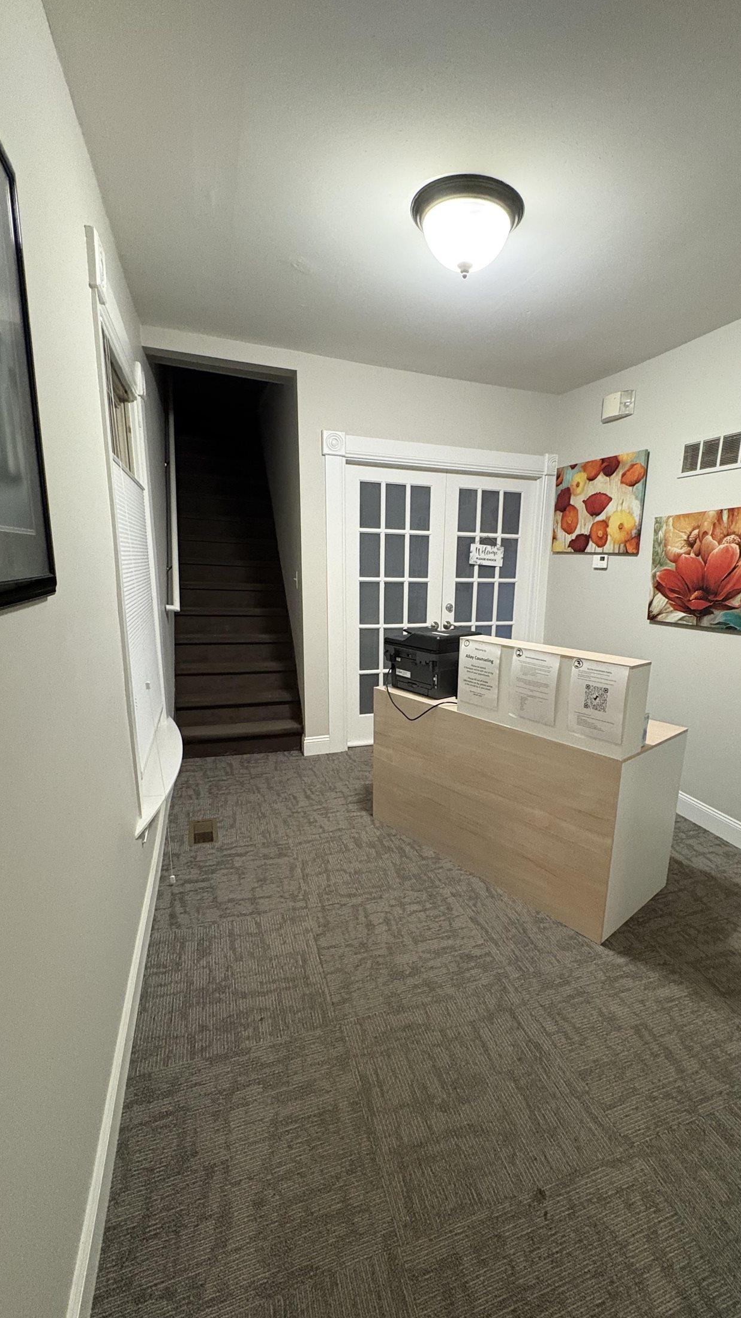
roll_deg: -1.6
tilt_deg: -13.1
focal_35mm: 16
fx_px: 559
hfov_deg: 66.8
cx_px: 422
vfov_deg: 99.3
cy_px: 686
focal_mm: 2.22
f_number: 2.2
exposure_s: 1/60
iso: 640
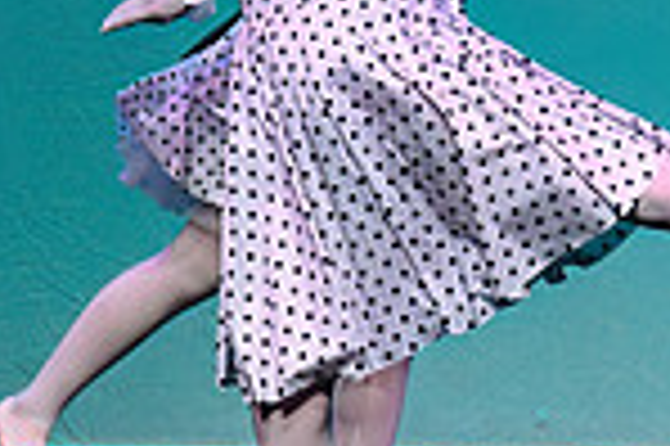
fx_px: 11600
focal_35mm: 624
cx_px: 1107
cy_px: 254
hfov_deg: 3.3
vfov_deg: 2.2
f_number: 2.8
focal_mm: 82
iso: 1600
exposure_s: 1/800
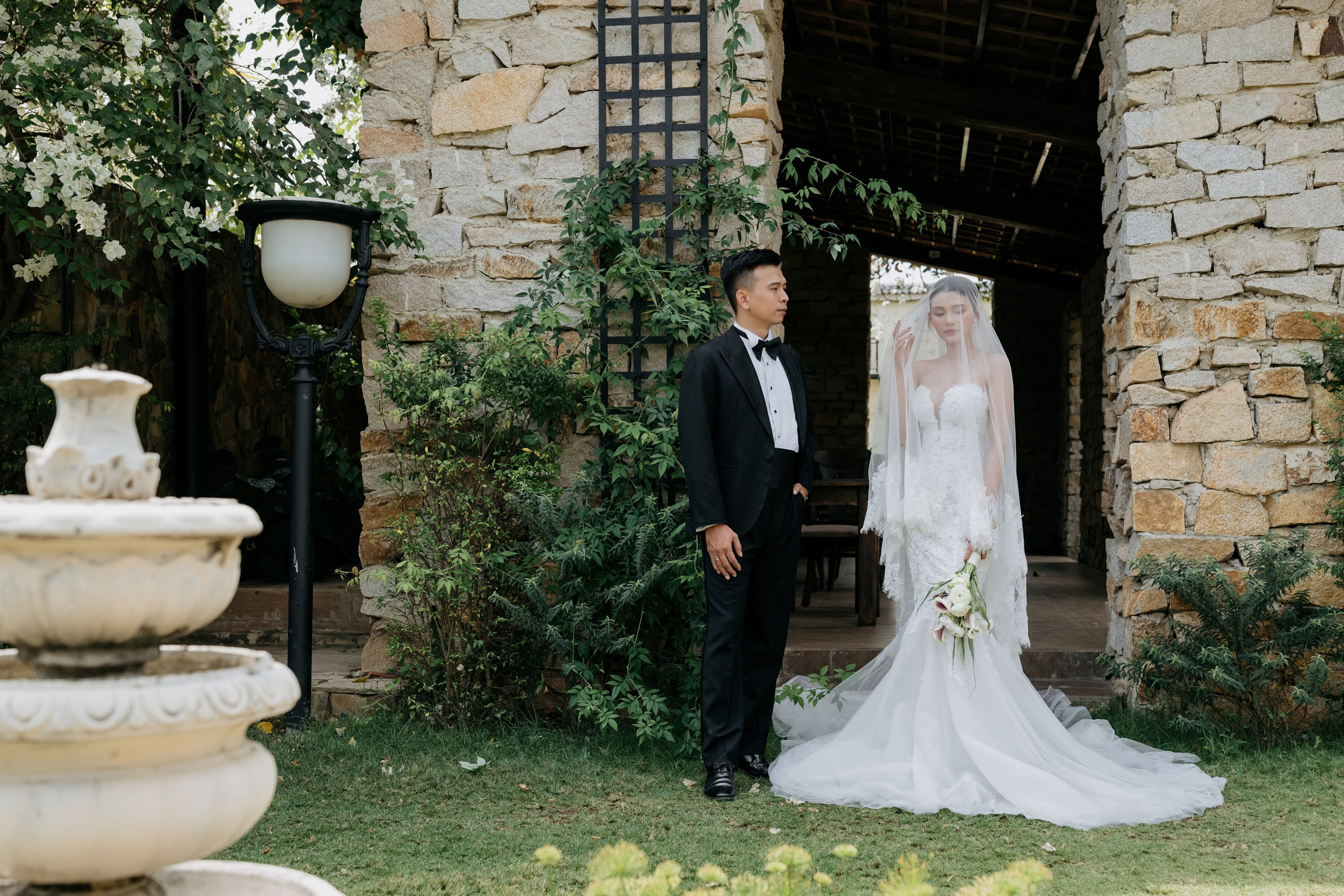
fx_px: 1493
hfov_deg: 48.4
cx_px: 699
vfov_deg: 33.4
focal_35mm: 40
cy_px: 491
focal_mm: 36
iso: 400
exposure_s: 1/1600
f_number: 4
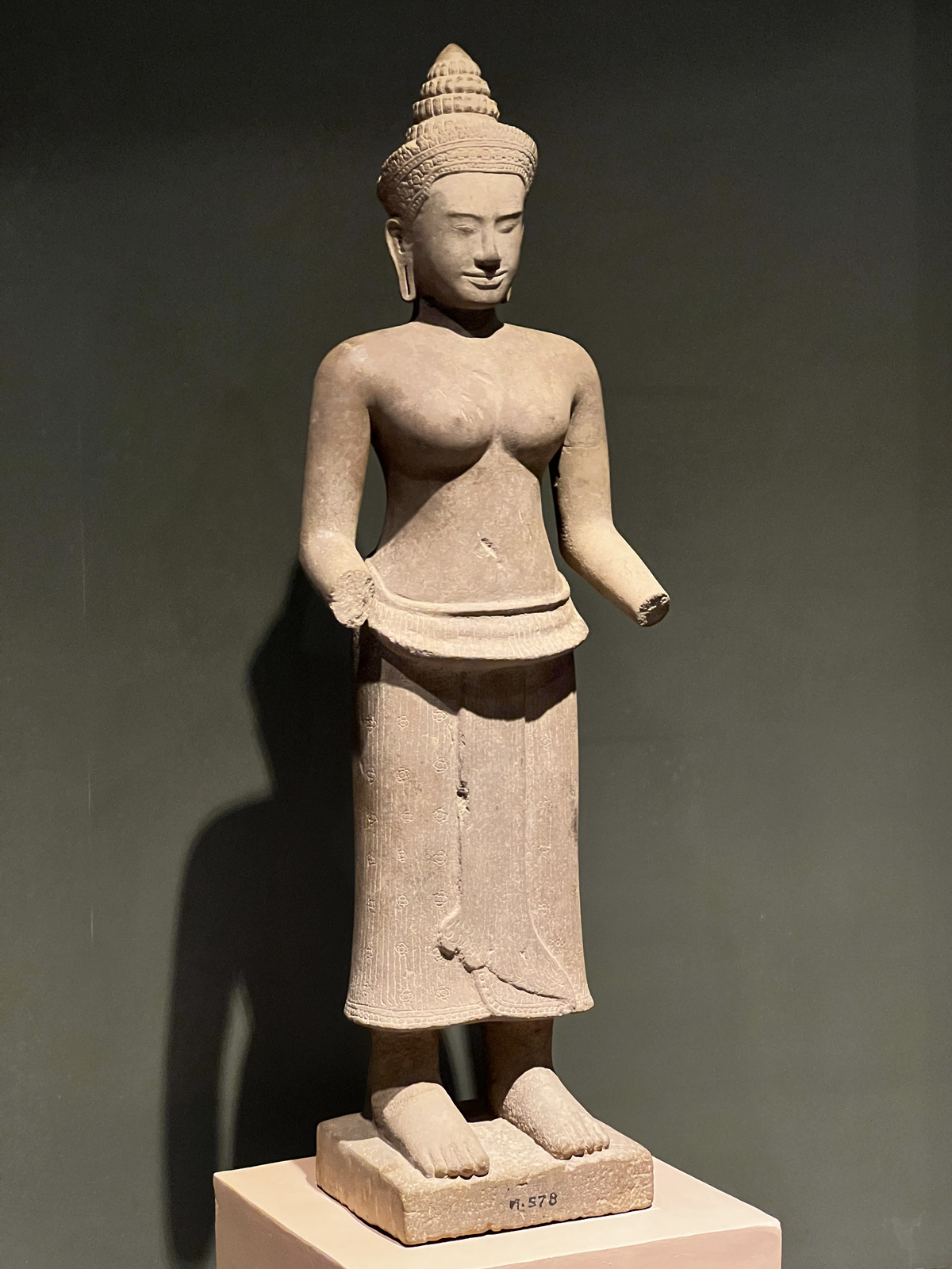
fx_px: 2824
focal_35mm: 77
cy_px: 634
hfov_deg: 19.1
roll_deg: +1.3
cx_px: 476
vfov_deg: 25.3
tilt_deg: -3.6
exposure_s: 1/25
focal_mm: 9
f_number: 2.8
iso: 1250
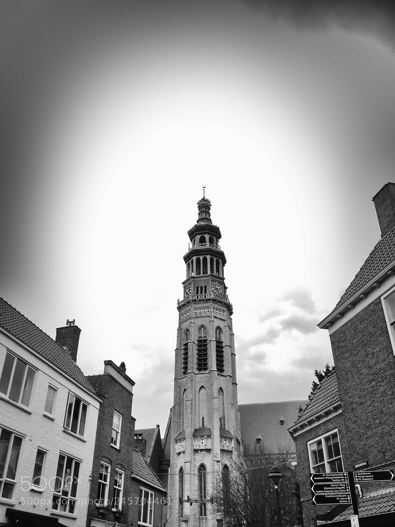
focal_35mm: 33
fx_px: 502
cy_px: 264
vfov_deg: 55.4
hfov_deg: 42.9
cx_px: 198
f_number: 2.4
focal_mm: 4.12
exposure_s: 1/686
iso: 50
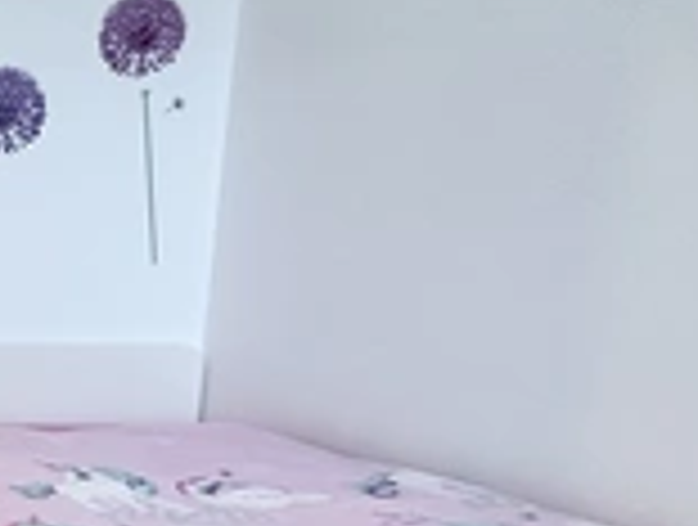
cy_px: 445
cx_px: -412
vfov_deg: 29.5
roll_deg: -0.1
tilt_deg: -9.8
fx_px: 970
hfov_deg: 25.8
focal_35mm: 48
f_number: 2.2
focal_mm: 2.22
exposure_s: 1/99
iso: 250
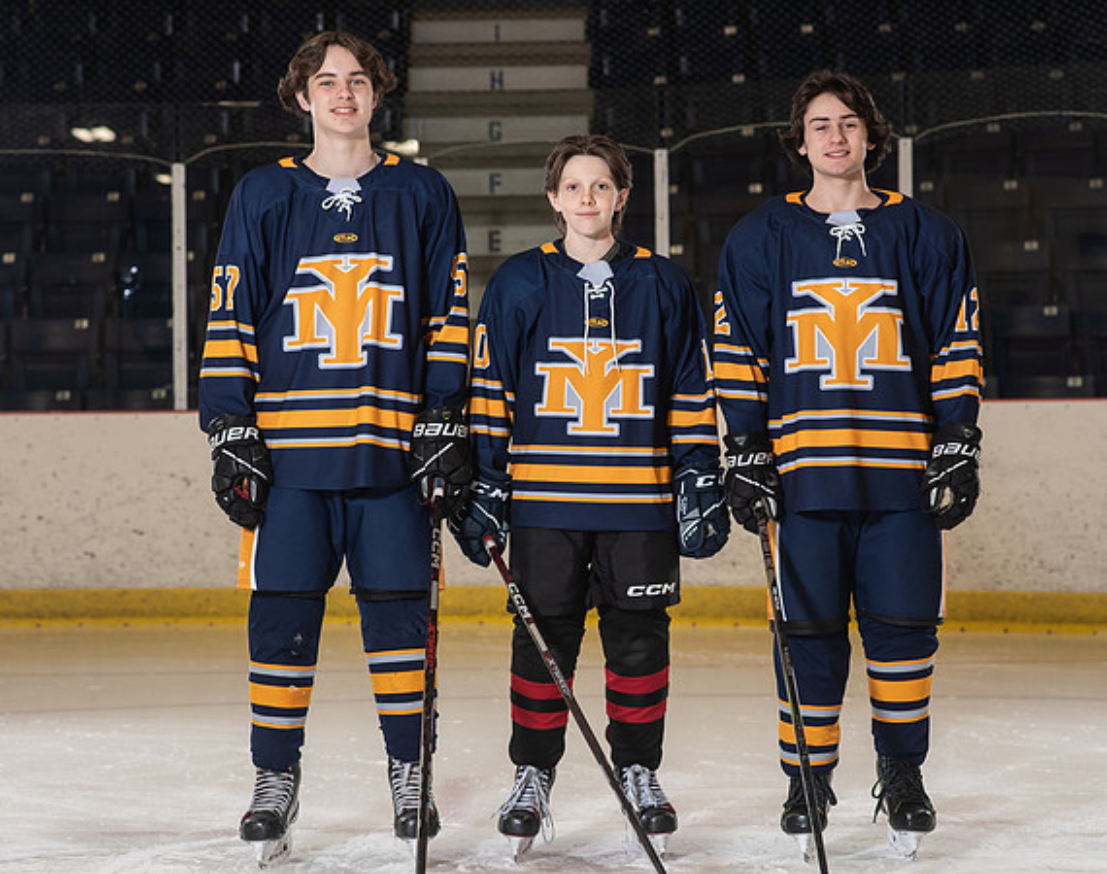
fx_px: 3488
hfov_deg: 18.0
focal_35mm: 107
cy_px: 490
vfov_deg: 14.3
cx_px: 541
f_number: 5.6
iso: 640
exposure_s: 1/250
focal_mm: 85
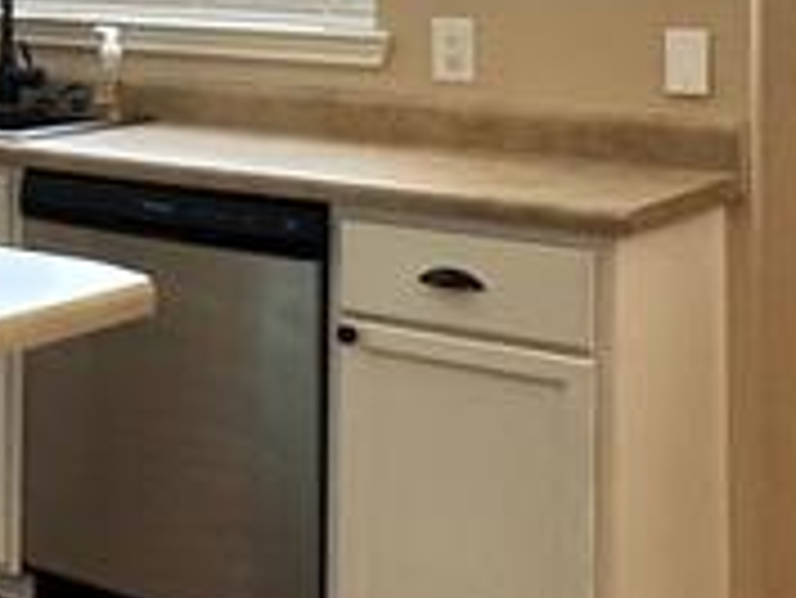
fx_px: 1864
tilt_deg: +0.8
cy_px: -130
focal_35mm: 81
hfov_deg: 21.4
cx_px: -288
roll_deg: -0.9
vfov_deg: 17.3
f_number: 2.2
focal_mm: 2.22
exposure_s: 1/99
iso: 160
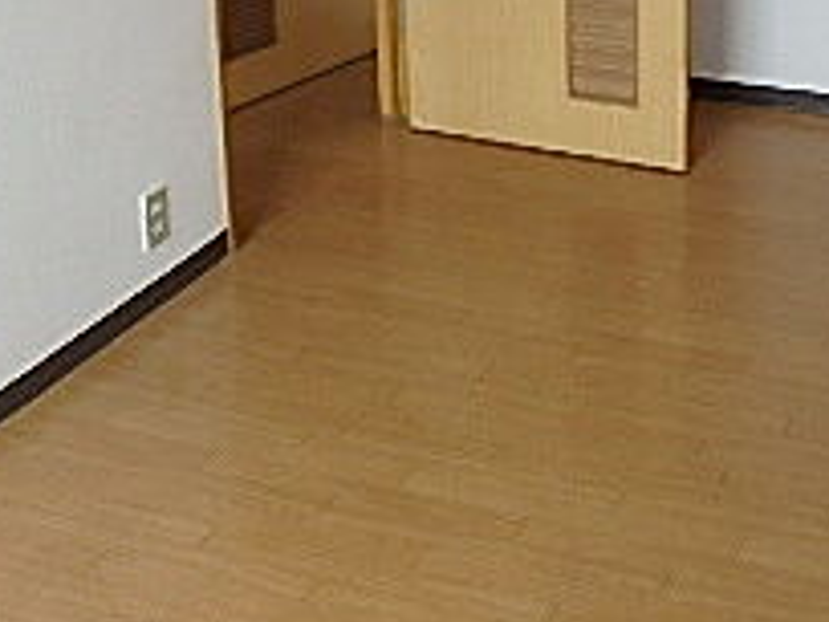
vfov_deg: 20.6
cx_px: 723
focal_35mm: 66
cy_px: -146
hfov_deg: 28.4
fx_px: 1581
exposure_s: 1/60
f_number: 3.5
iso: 125
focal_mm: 3.7
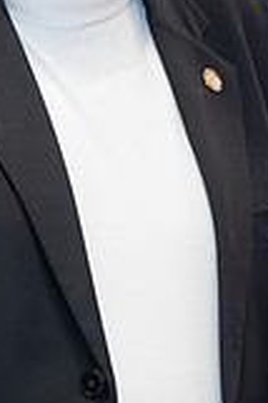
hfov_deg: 2.5
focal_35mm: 558
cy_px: 63
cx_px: 59
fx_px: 6244
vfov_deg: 3.7
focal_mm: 200
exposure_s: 1/125
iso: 8000
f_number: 2.8
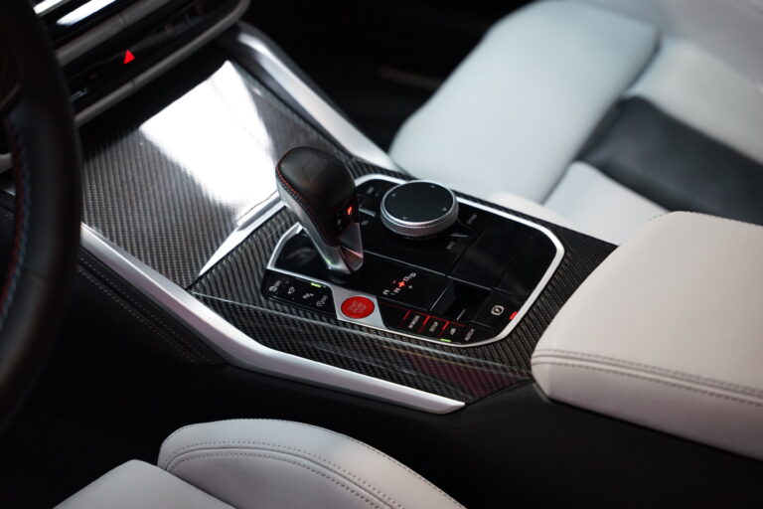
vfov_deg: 19.5
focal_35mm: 70
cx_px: 382
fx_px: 1483
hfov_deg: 28.8
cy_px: 254
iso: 2000
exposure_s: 1/80
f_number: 2.8
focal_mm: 70
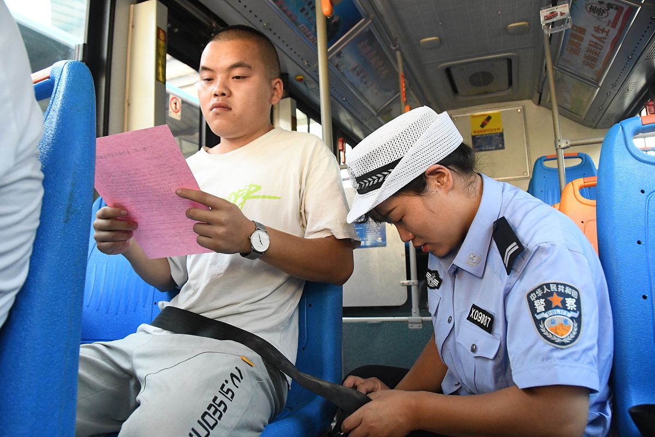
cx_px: 328
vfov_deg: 47.9
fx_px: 491
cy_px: 218
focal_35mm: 27
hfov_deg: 67.4
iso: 3200
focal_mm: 18
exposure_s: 1/400
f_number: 4.5
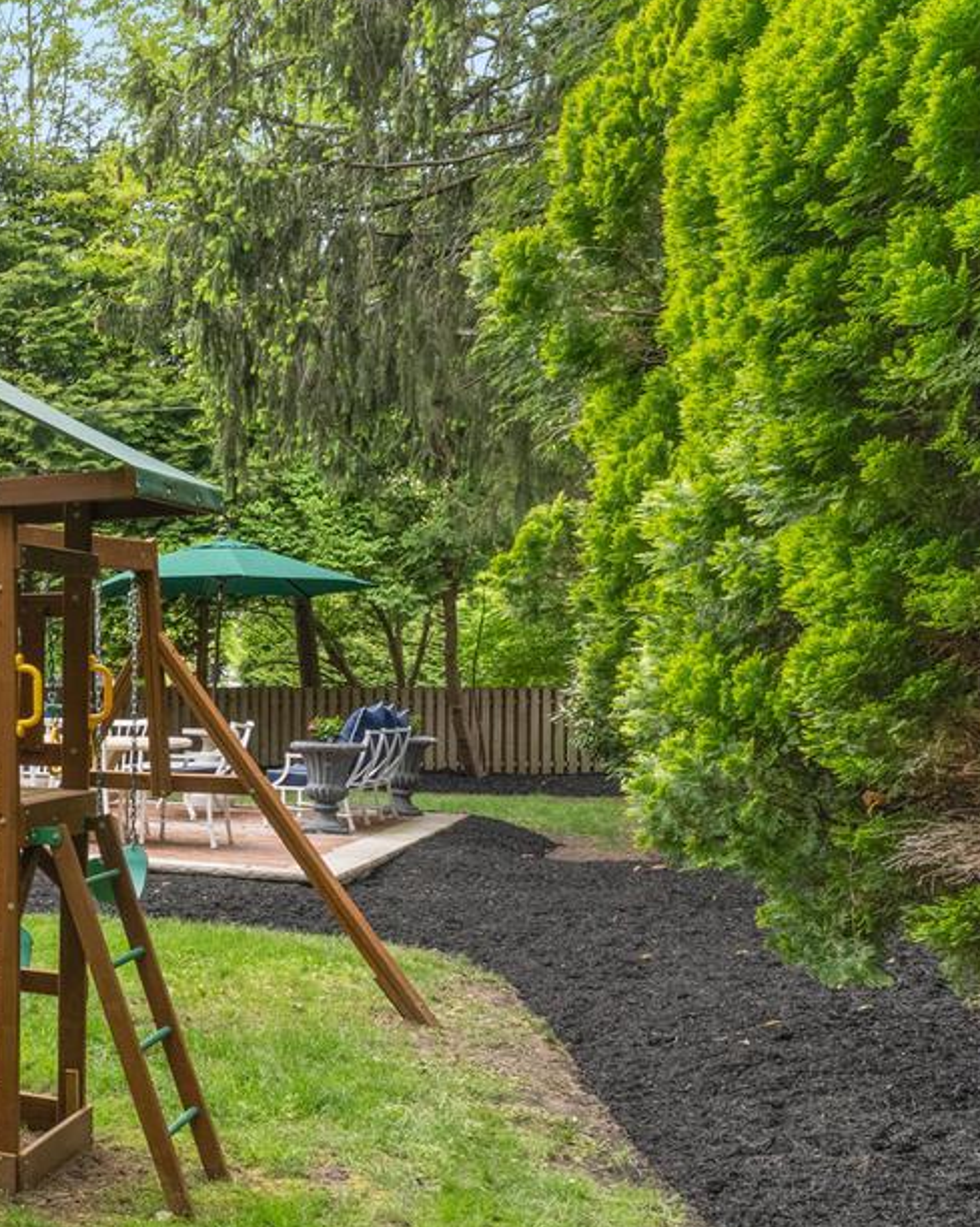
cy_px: 729
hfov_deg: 24.2
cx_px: -591
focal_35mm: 44
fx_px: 1596
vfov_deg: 41.9
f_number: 7.1
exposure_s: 1/100
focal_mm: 14
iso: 640
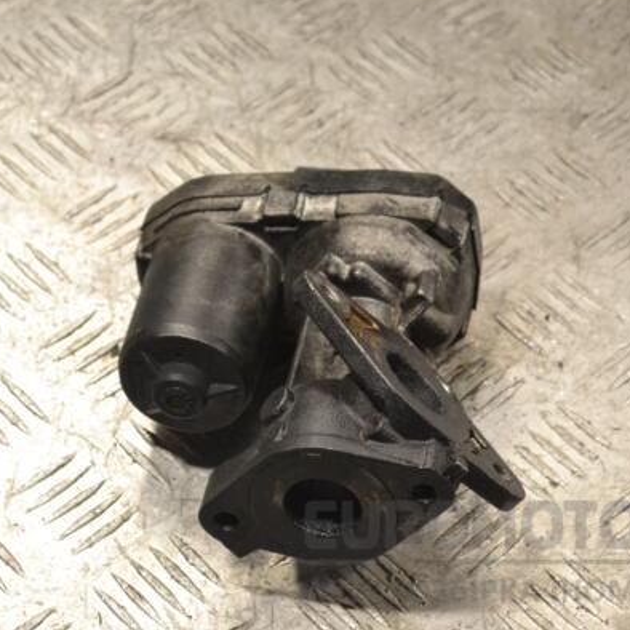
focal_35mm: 107
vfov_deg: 16.3
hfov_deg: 16.3
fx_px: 2196
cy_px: 312
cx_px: 275
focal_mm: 55
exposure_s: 1/250
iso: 3200
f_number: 8
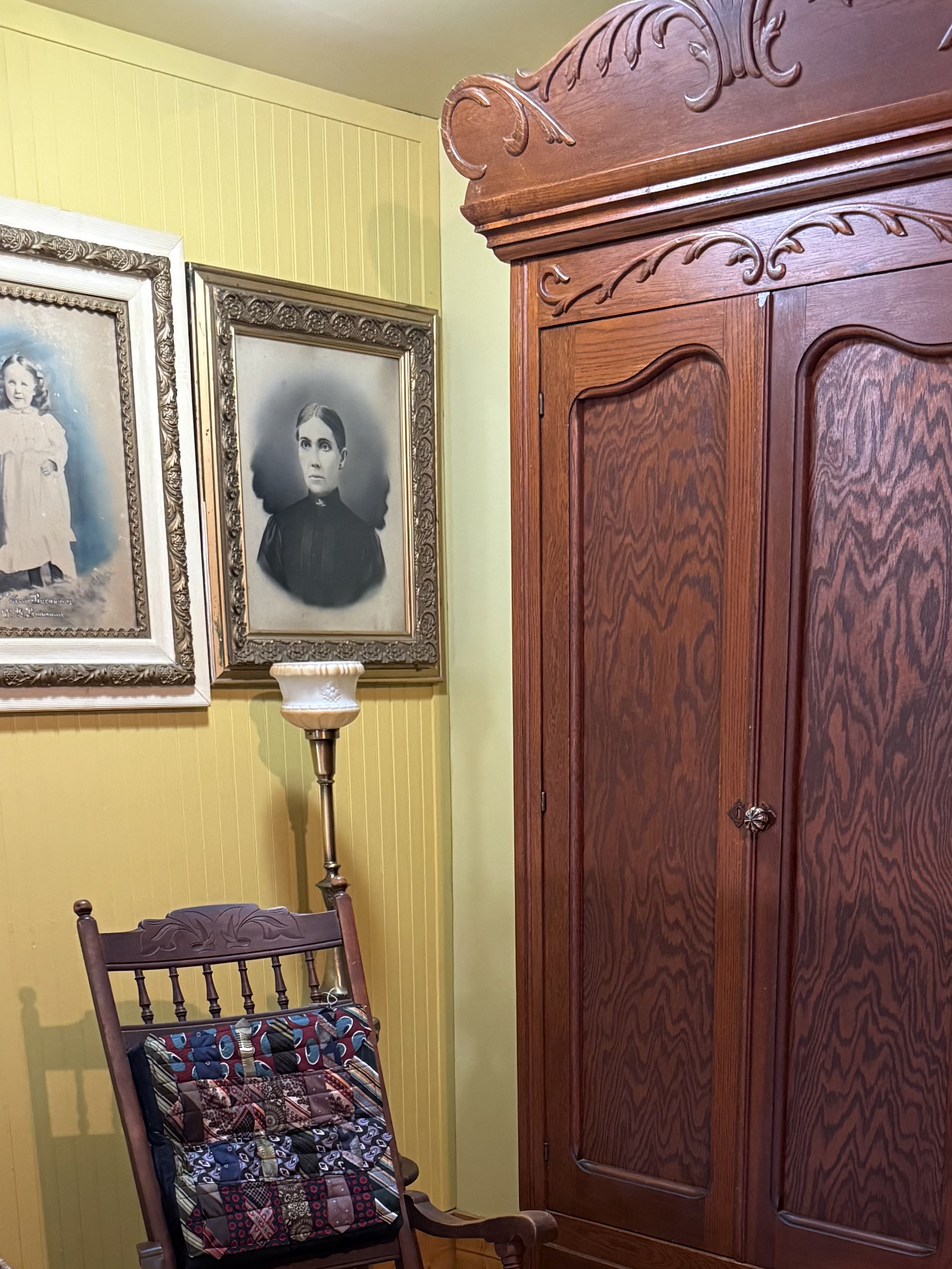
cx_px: 568
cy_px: 1117
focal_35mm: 45
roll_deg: -0.7
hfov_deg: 32.1
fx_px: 1650
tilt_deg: -15.1
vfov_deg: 39.4
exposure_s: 1/60
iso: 800
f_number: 1.78
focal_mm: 6.76
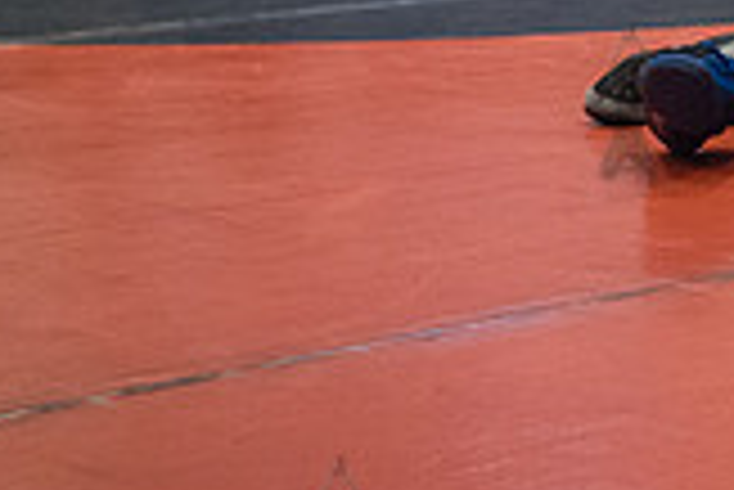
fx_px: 3183
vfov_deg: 8.8
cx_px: 1127
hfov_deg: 12.5
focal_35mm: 156
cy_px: 5
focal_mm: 35
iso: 5000
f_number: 3.2
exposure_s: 1/1000
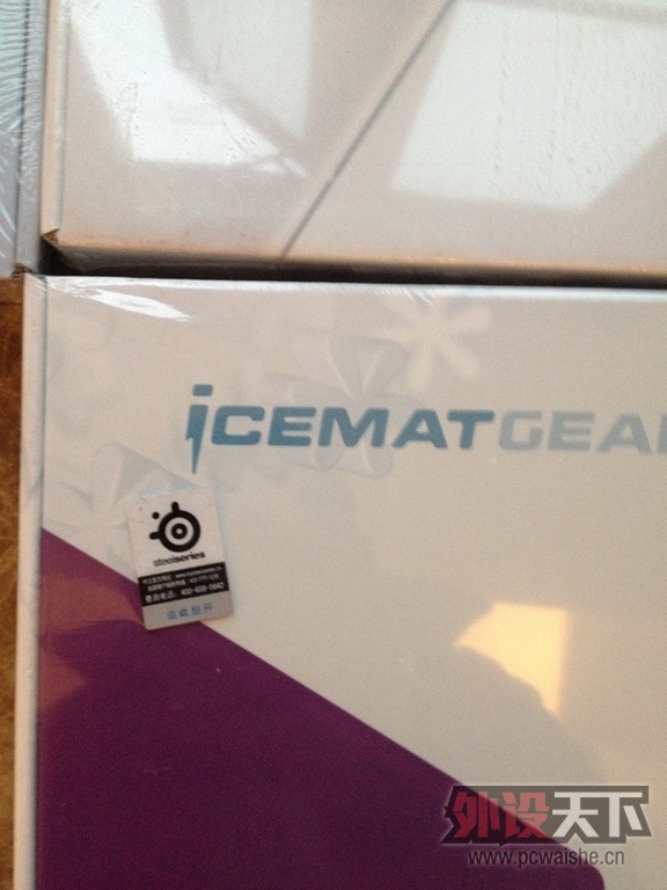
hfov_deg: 40.7
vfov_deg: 52.6
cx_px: 334
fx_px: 899
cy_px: 445
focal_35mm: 35
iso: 250
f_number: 2.4
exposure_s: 1/20
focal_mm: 4.28
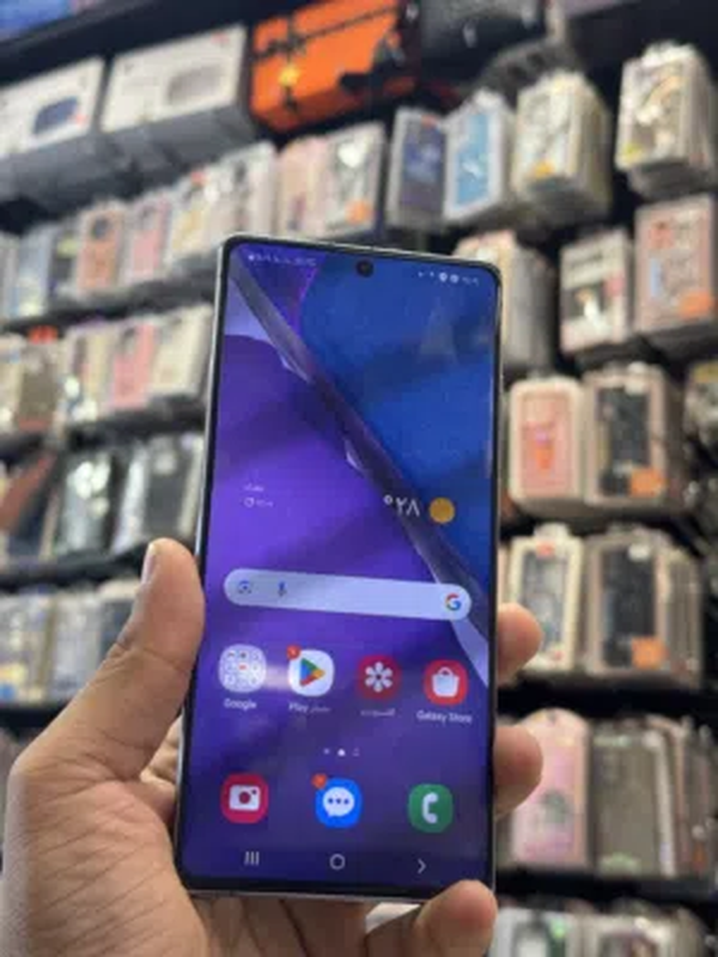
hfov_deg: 30.3
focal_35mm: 48
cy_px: 478
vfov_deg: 39.7
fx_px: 1327
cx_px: 359
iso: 80
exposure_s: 1/171
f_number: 1.78
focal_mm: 6.76
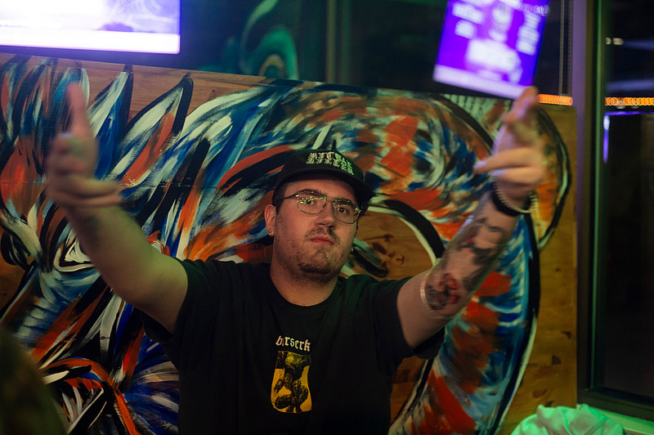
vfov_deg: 26.9
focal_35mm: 50
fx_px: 908
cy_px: 218
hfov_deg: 39.6
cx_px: 327
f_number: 2.8
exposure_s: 1/80
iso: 3200
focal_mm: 50
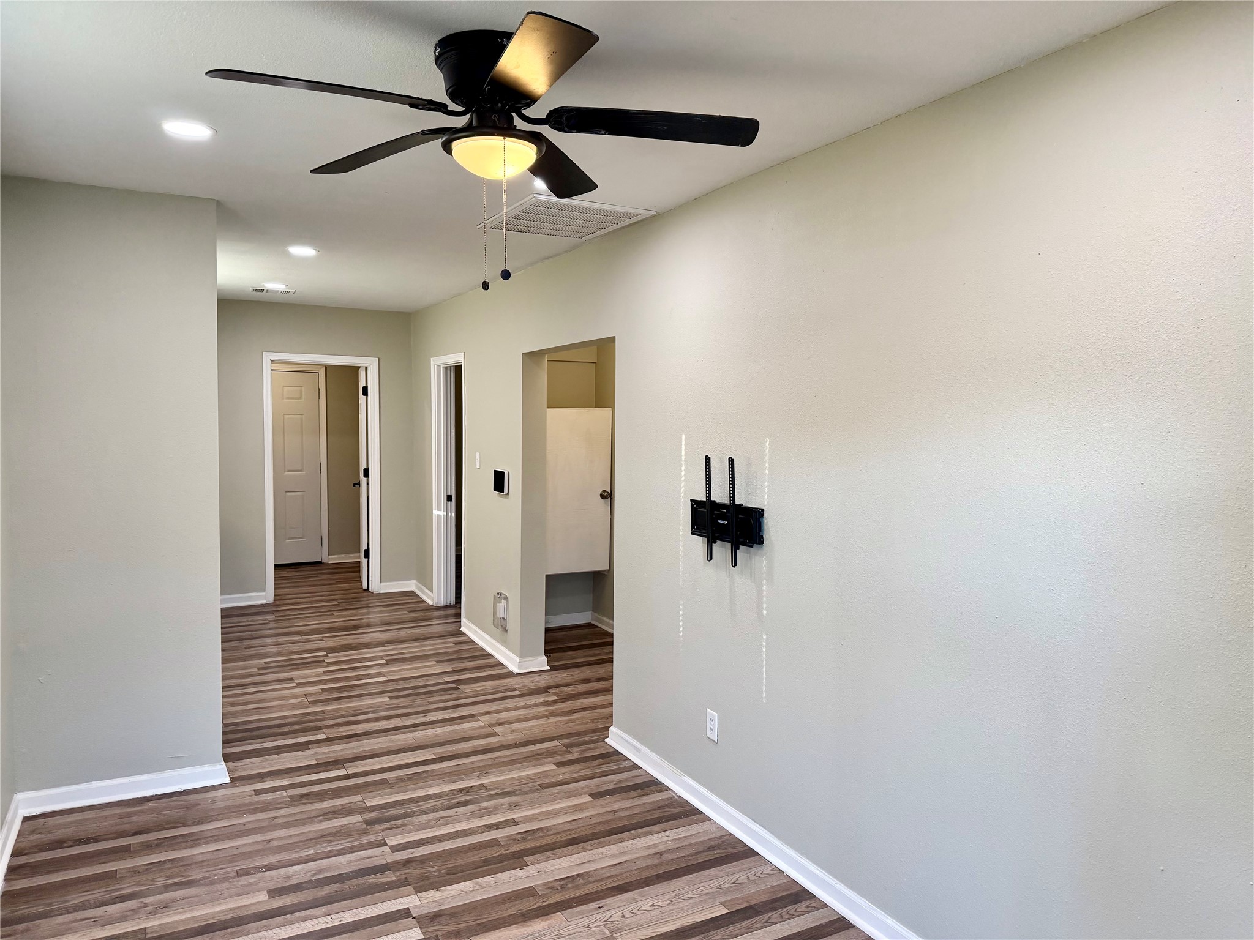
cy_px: 470
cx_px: 627
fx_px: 869
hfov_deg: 71.6
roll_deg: +0.0
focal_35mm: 24
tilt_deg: -4.0
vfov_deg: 56.8
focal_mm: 6.76
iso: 200
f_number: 1.78
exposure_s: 1/184
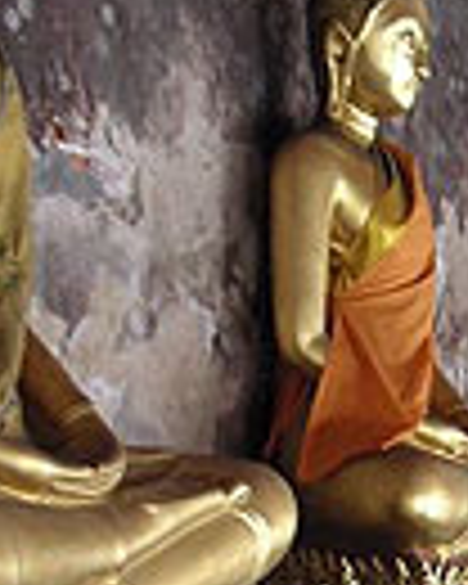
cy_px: 515
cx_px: 670
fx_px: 2216
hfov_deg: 11.6
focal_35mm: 128
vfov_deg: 14.9
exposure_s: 1/45
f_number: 2.8
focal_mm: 6
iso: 64
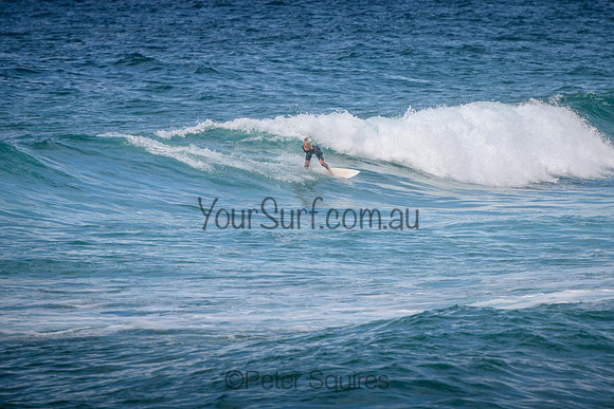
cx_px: 422
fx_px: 9371
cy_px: 152
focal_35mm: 549
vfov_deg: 2.5
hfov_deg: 3.8
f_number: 5.6
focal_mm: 400
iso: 360
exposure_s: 1/2000
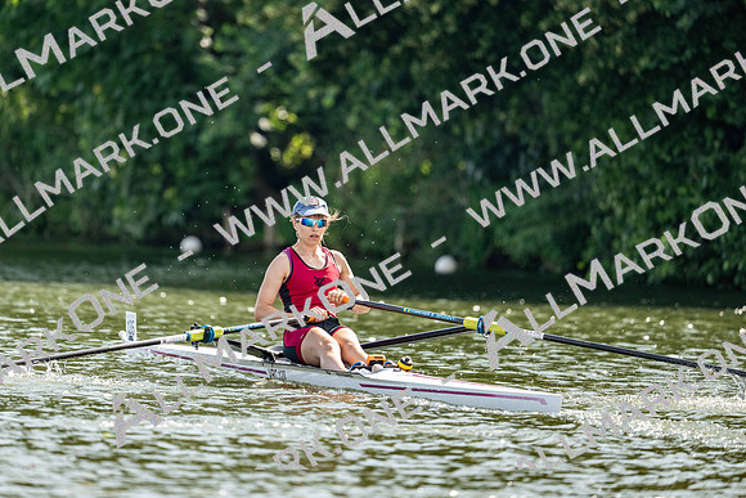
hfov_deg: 5.2
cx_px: 373
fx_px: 8290
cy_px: 249
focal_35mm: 400
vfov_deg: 3.4
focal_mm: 400
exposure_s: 1/2500
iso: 1250
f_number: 4.5
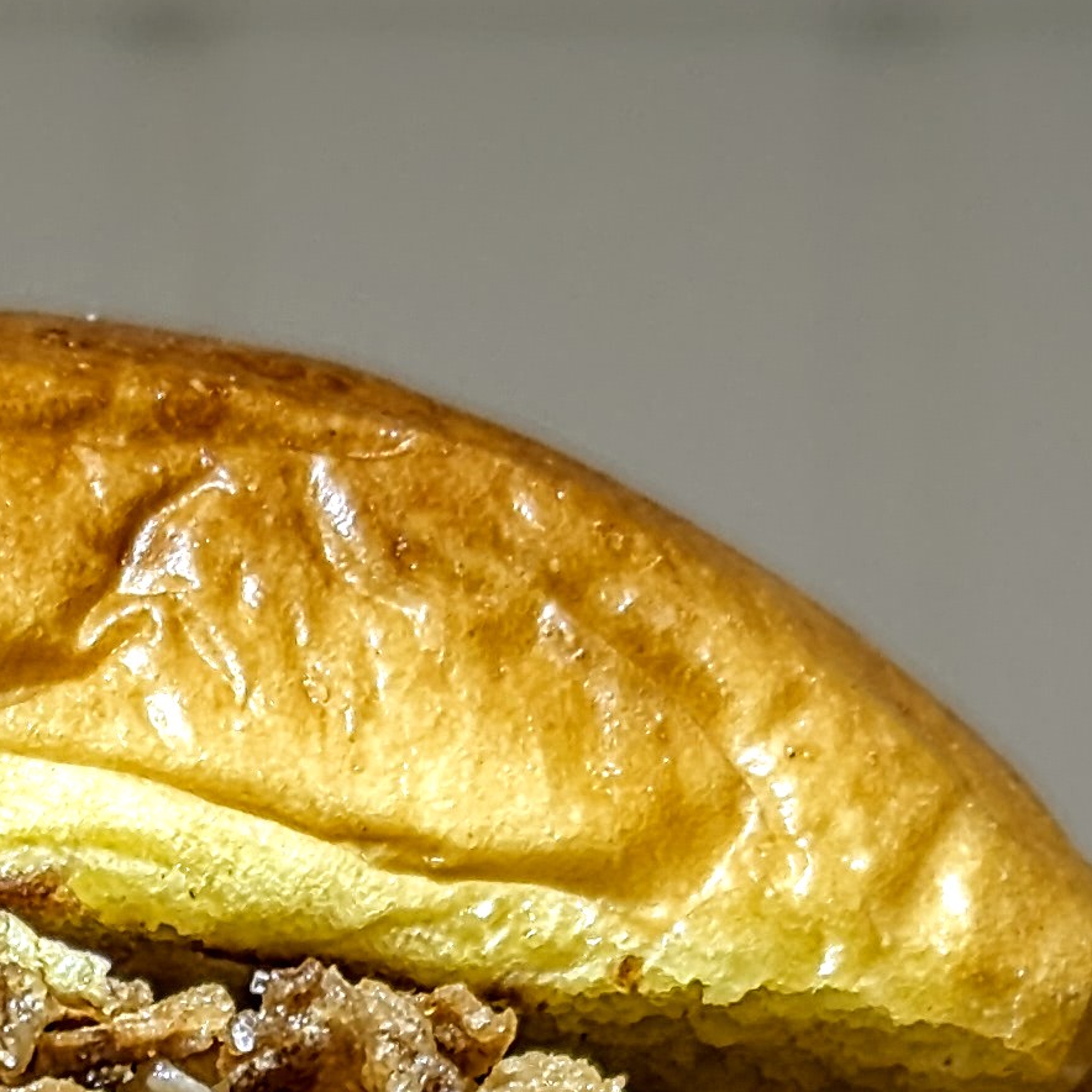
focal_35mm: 196
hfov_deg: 8.8
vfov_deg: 8.6
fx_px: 6995
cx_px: -243
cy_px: 1991
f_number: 1.85
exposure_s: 1/99.9
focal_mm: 6.81
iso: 73
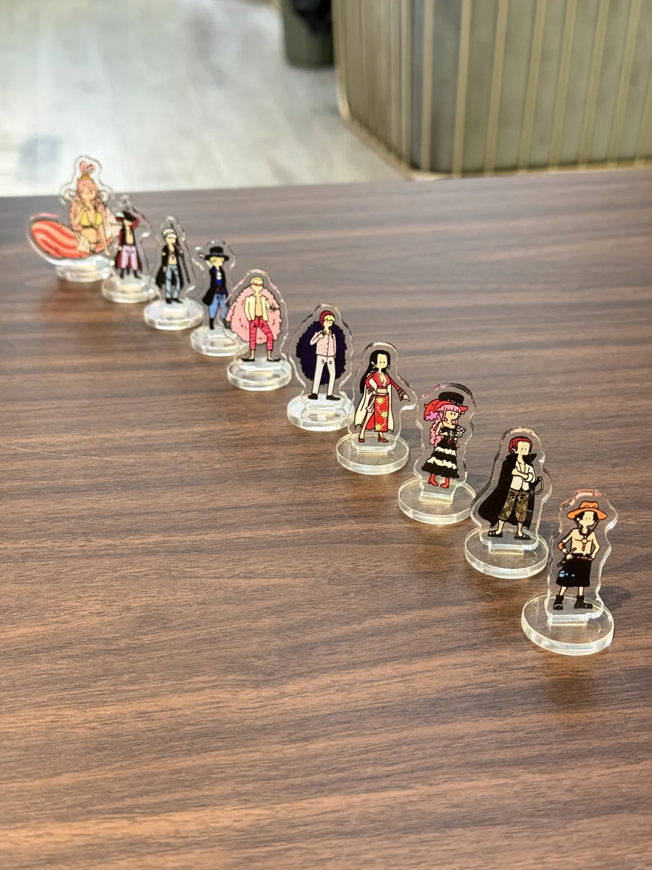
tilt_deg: -28.8
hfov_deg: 30.3
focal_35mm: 48
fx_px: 1205
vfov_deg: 39.7
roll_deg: -1.4
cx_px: 326
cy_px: 435
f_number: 1.78
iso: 500
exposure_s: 1/33
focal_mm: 6.76
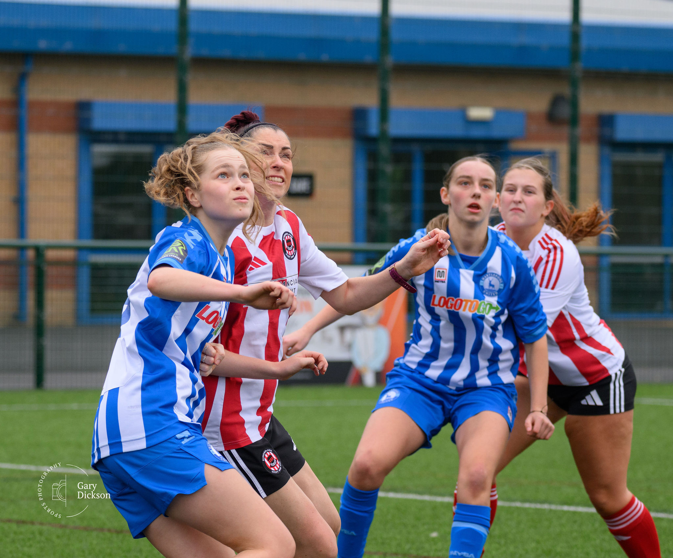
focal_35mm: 227
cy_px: 245
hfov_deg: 8.4
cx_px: 258
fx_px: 4582
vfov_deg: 7.0
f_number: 4.8
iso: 800
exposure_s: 1/1250
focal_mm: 135
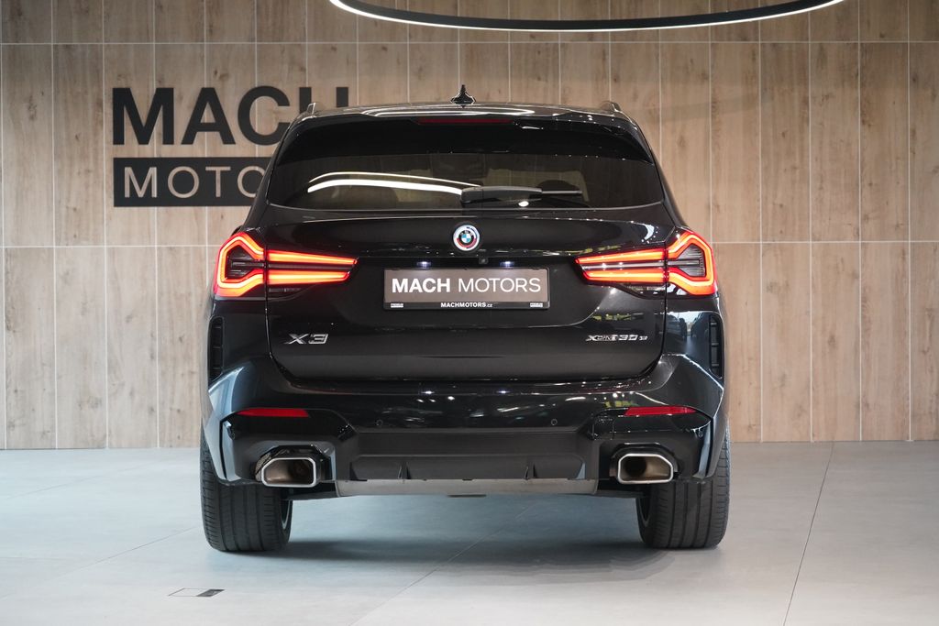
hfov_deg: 30.1
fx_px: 1748
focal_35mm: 67
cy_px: 313
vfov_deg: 20.3
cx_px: 470
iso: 8000
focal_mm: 67
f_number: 5.6
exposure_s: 1/160
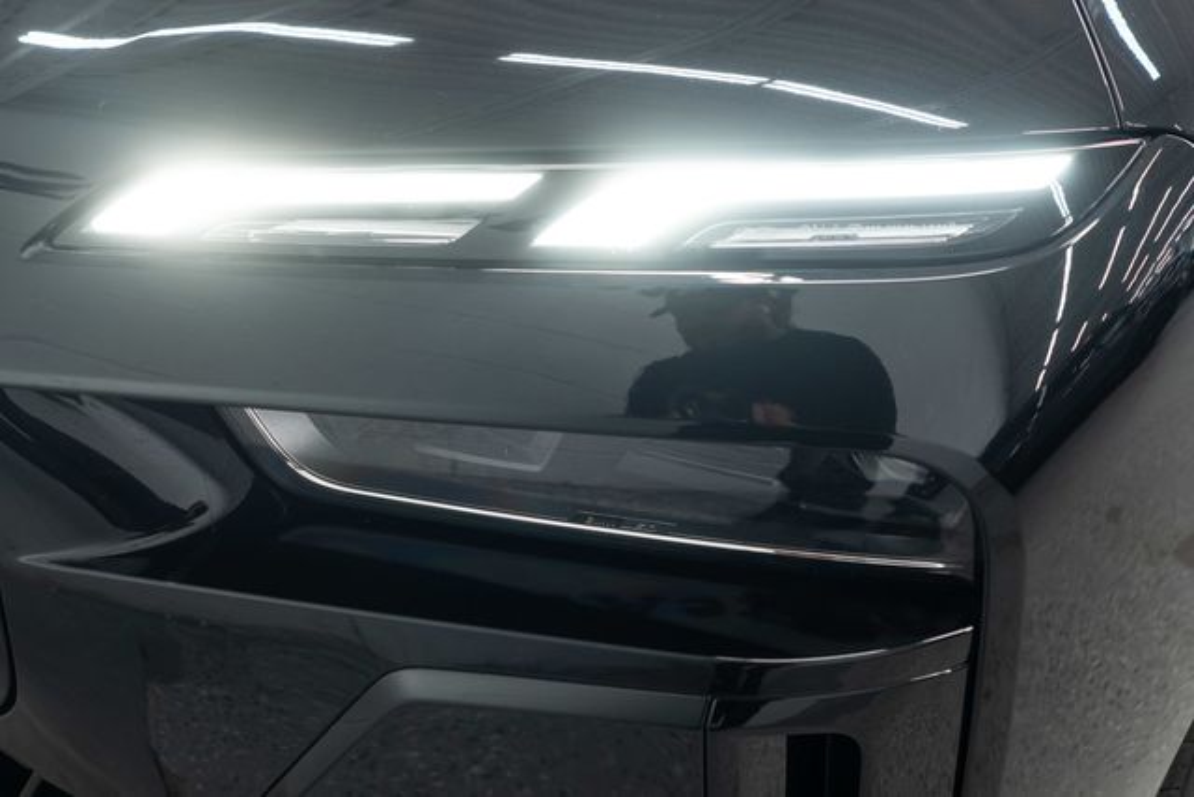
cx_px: 597
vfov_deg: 31.9
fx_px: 1393
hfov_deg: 46.4
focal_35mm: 42
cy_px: 398
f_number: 3.2
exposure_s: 1/40
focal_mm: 28
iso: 250
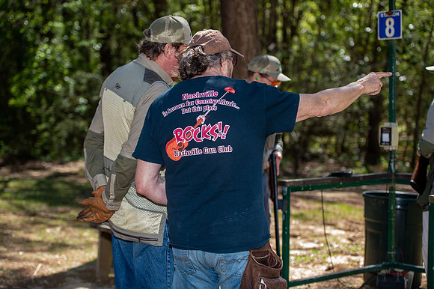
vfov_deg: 19.4
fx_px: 843
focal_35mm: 70
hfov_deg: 28.9
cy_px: 144
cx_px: 217
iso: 50
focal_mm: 70
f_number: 2.8
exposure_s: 1/200
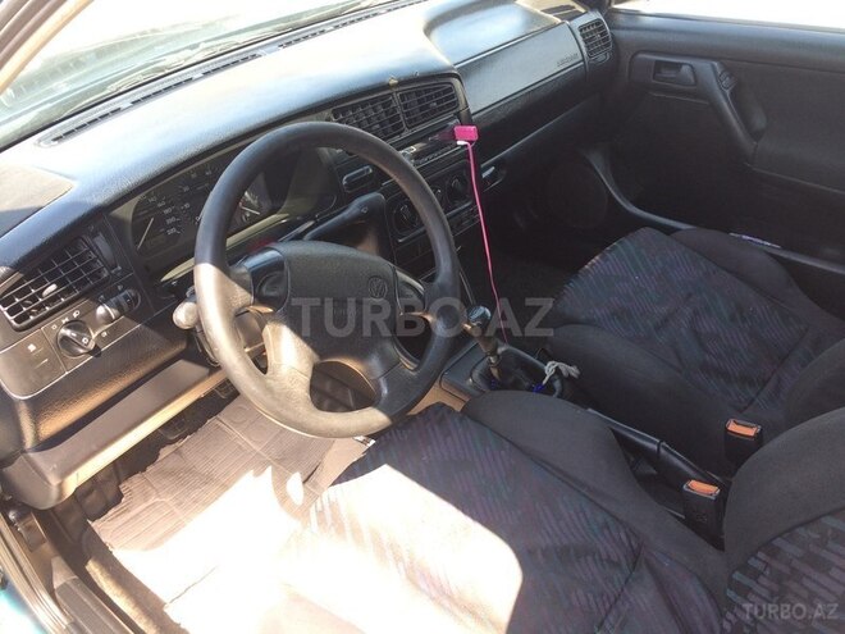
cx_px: 422
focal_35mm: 29
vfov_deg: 48.2
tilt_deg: -41.2
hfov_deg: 61.7
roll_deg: +8.4
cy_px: 317
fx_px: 708
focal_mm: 4.15
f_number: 2.2
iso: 32
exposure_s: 1/100
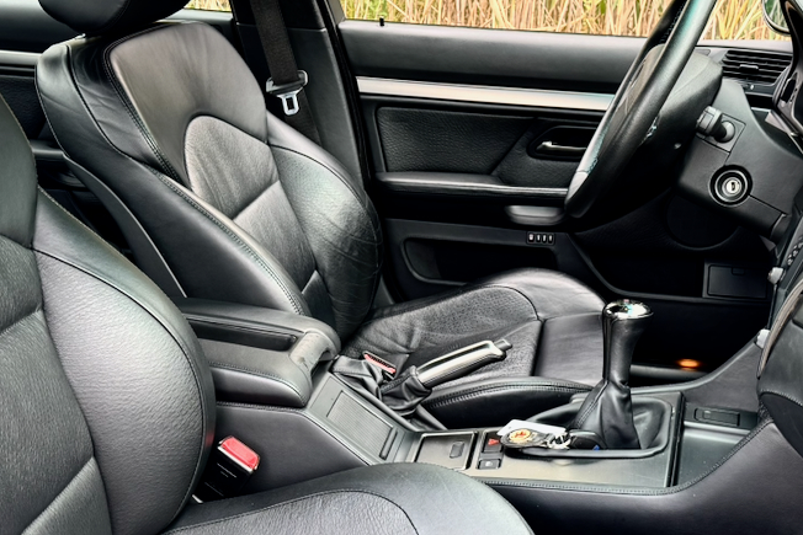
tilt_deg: -26.5
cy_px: 333
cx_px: 378
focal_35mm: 49
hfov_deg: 40.3
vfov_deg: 27.4
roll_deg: -1.3
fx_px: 1093
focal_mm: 6.76
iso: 80
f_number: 1.78
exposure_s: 1/121
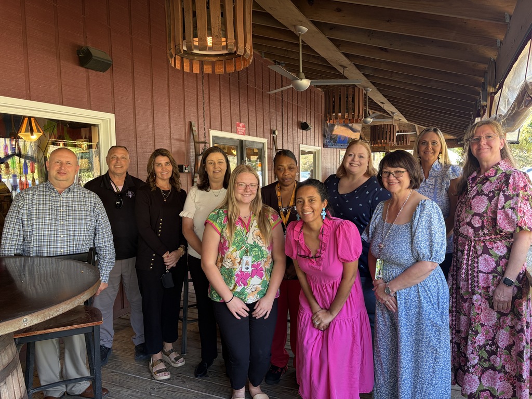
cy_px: 200
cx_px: 266
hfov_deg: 67.3
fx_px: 400
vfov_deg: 53.1
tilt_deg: -2.3
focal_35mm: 26
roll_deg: +1.7
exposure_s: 1/105
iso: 125
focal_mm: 5.96
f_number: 1.6
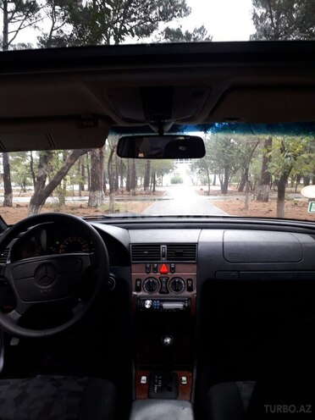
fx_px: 328
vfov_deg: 65.3
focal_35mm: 27
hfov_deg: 51.4
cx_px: 158
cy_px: 210
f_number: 1.9
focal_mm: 3.6
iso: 125
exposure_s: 1/50
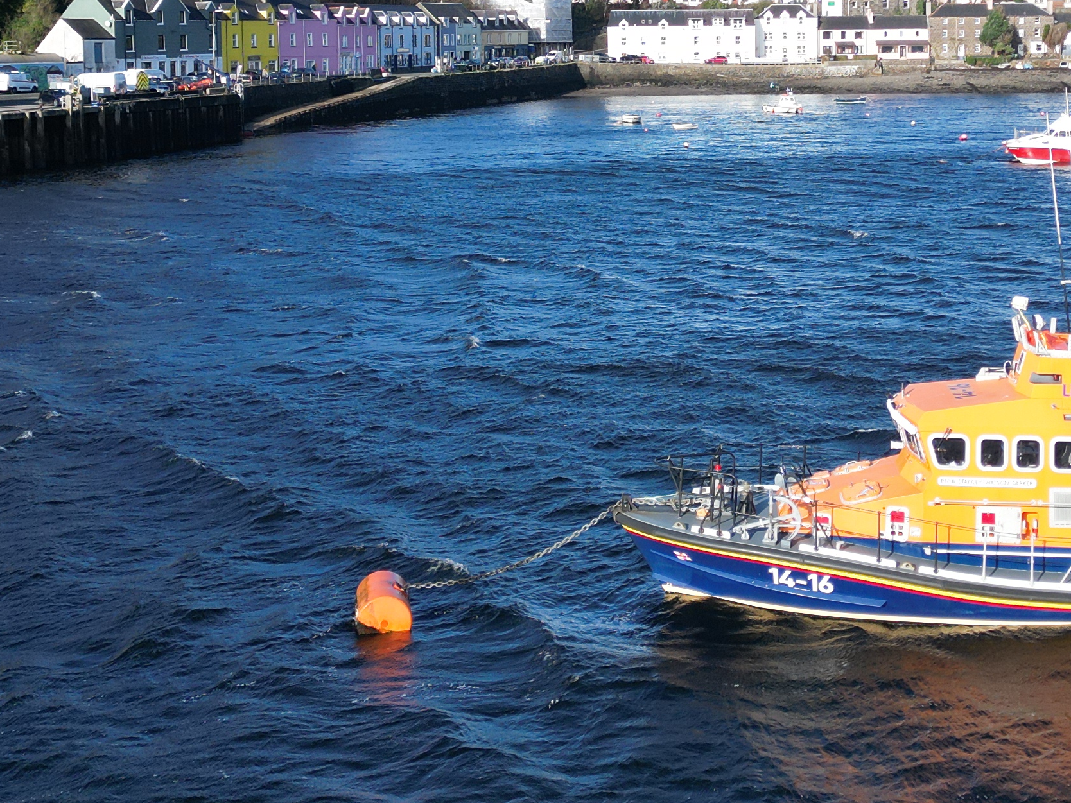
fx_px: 1794
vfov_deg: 24.8
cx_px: 738
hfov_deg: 32.9
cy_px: 144
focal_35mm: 58
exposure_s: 1/2000
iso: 120
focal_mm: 6.72
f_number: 1.7
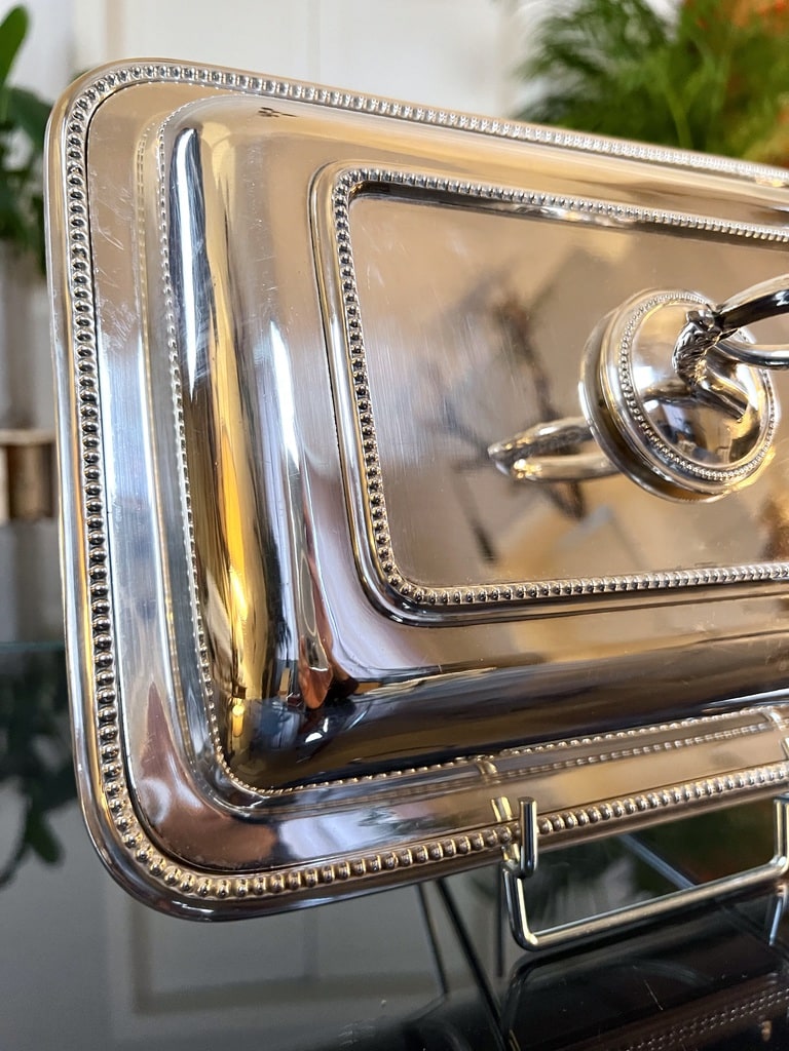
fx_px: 790
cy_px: 526
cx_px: 394
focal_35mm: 26
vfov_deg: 67.3
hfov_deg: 53.1
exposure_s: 1/50
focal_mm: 5.7
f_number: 1.5
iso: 400
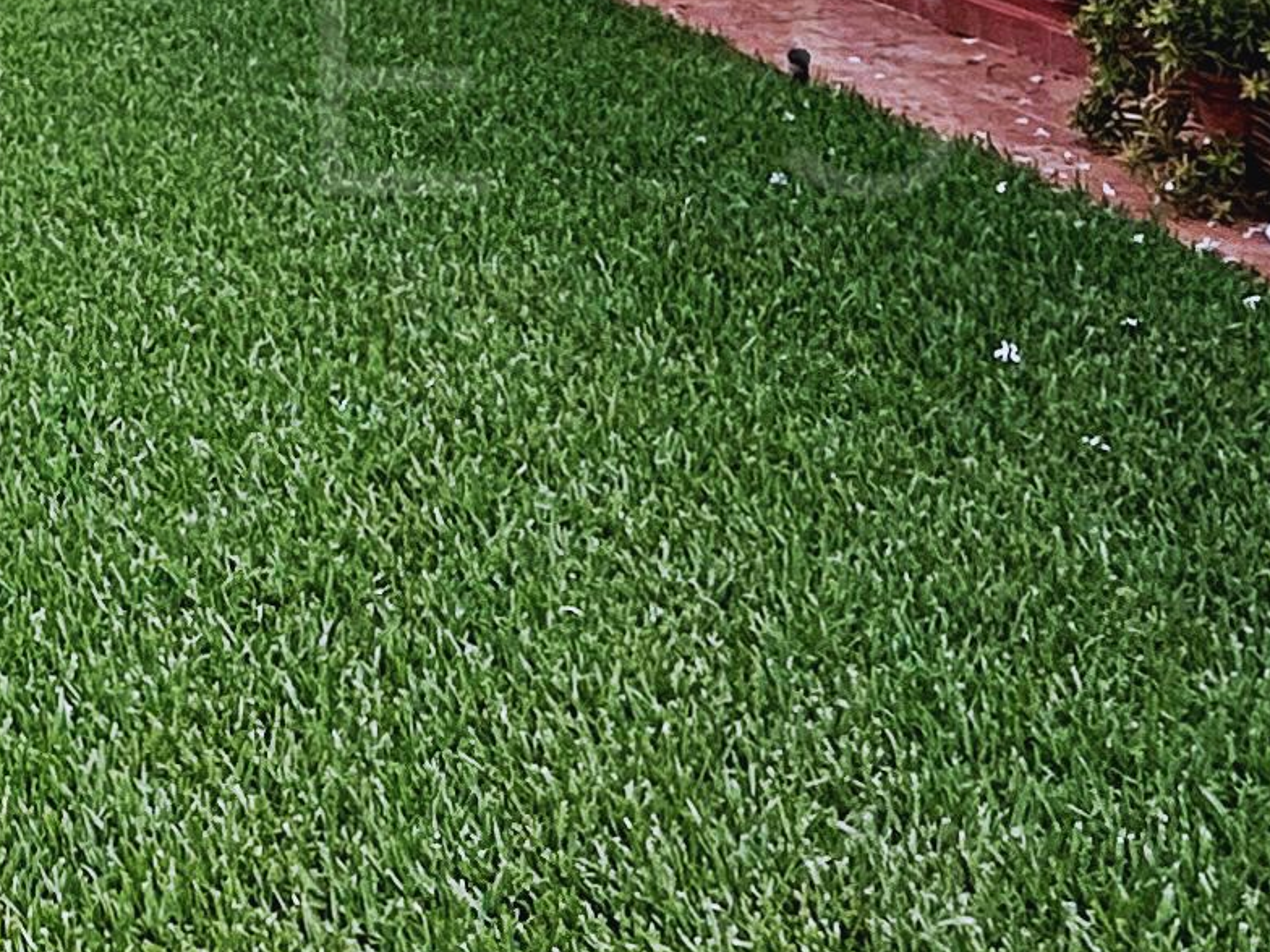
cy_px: -649
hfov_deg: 23.8
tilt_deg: +2.5
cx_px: -374
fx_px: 2642
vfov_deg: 17.4
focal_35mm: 72
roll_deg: -1.1
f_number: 2.2
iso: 50
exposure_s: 1/1715
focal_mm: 2.22
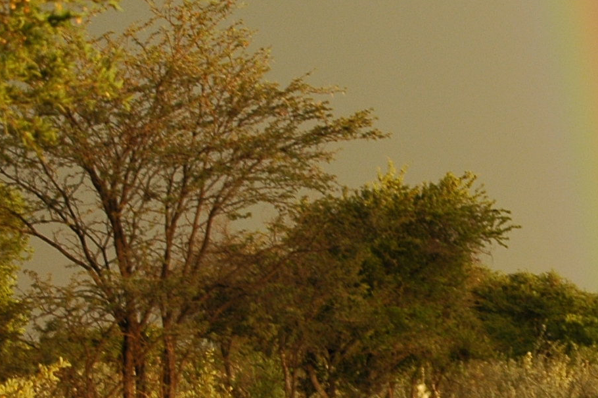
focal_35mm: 273
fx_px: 4525
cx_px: 622
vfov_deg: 5.0
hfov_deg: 7.5
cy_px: 322
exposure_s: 1/30
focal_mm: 55
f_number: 5.6
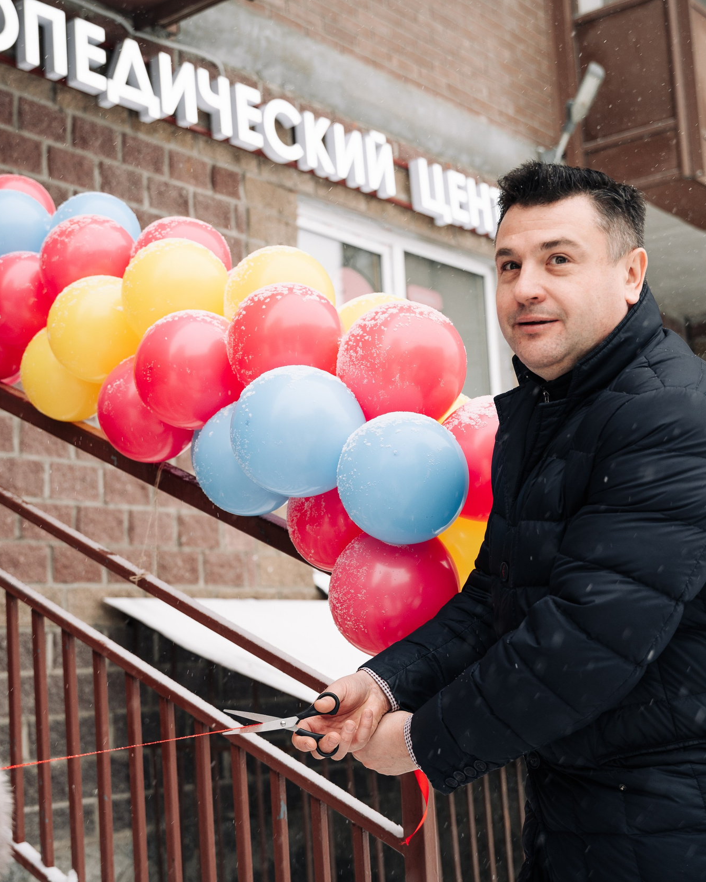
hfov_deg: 28.1
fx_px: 1410
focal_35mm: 54
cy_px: 441
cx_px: 330
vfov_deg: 34.7
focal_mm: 37.7
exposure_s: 1/200
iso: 160
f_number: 3.2
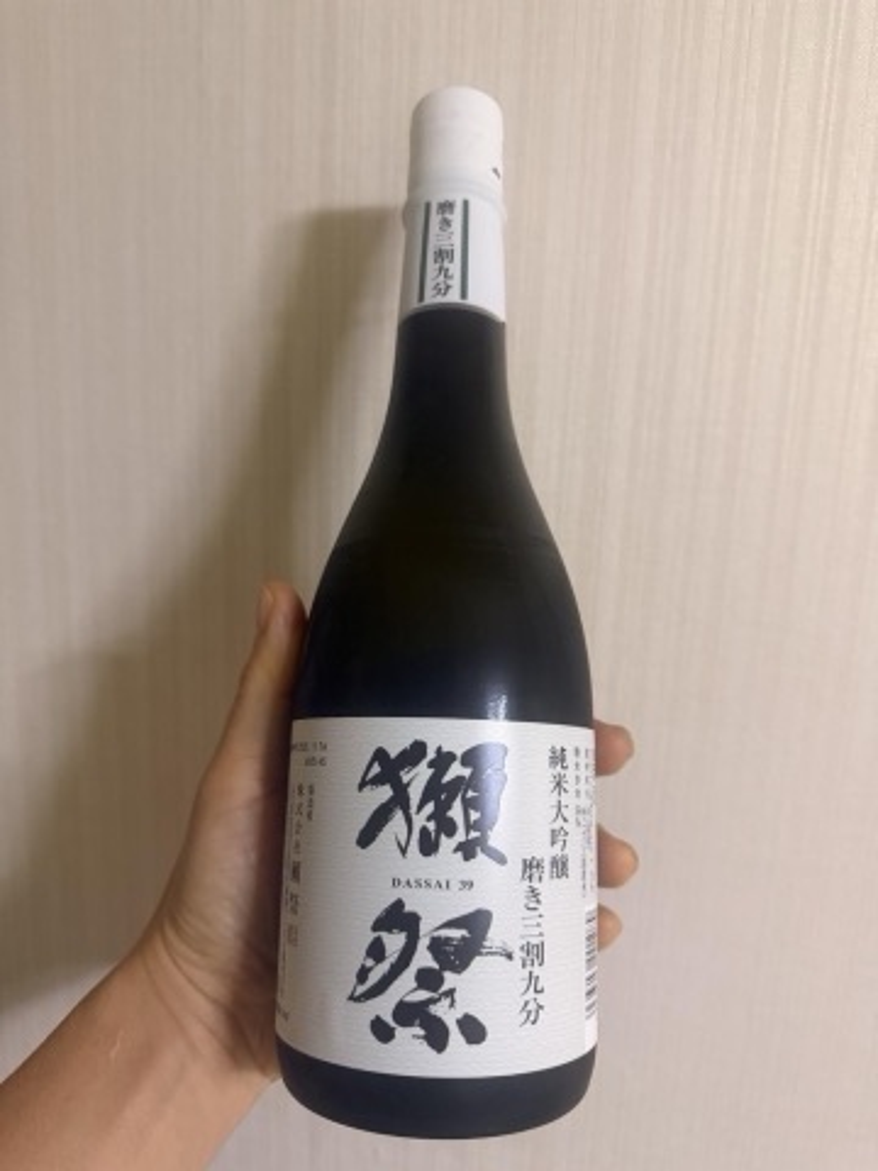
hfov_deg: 56.8
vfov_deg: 71.6
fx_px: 812
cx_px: 439
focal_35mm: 24
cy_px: 586
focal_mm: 6.76
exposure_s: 1/60
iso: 400
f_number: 1.78
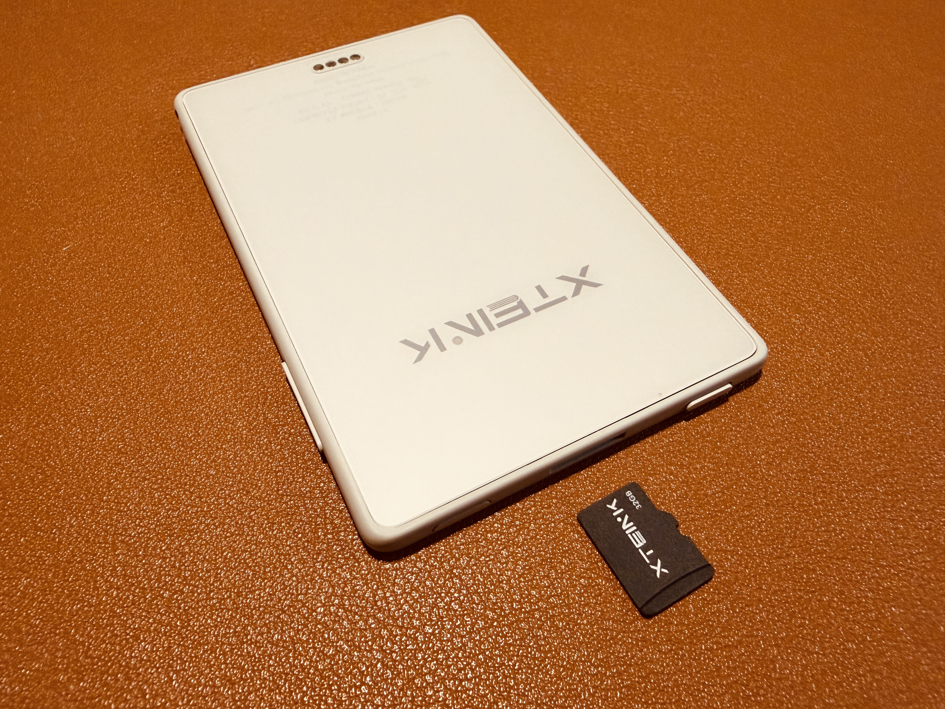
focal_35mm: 24
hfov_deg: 71.6
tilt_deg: -55.7
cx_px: 472
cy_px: 354
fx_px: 655
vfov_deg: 56.8
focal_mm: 2.22
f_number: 2.2
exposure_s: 1/60
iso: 320
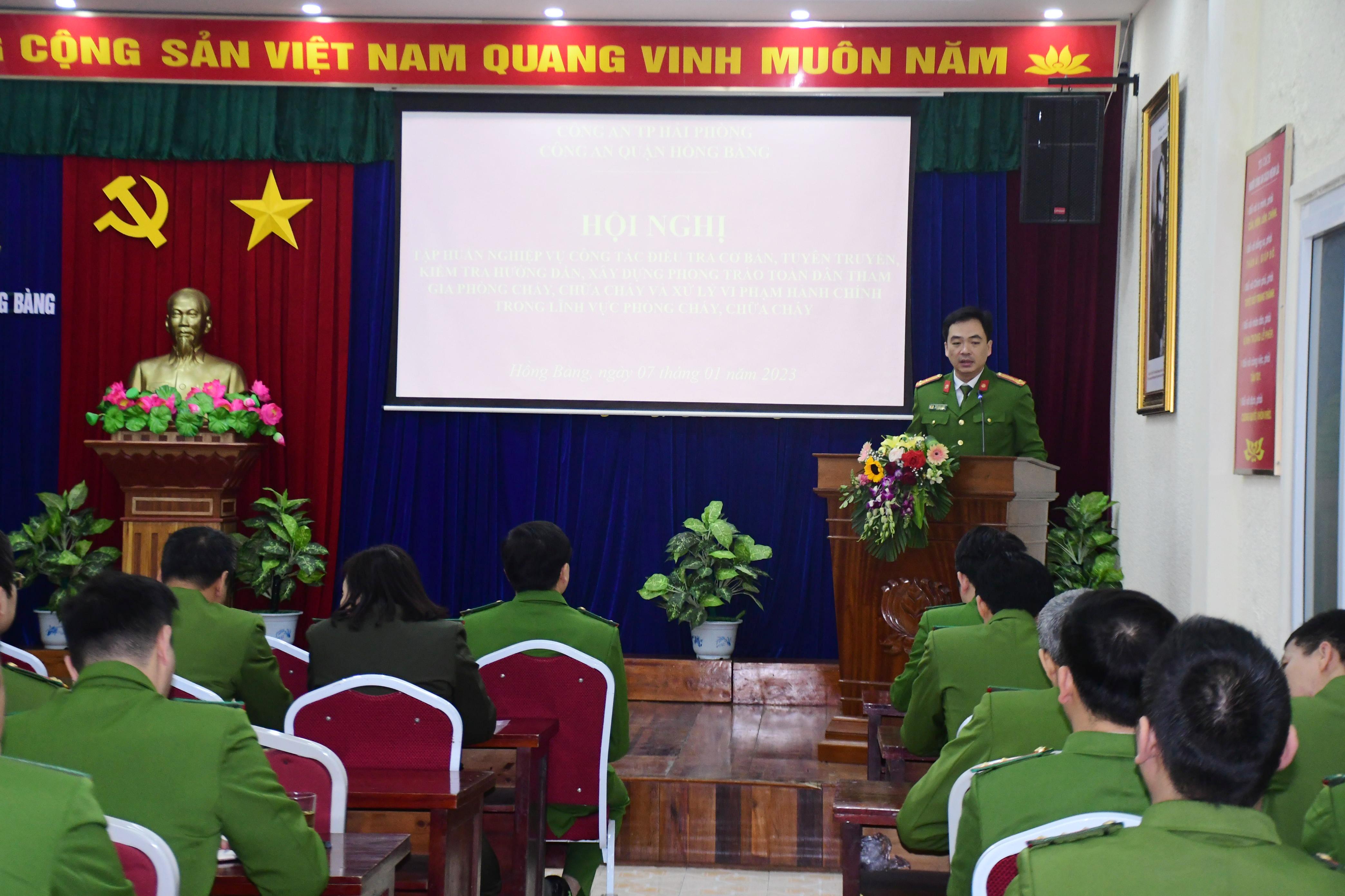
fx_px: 2522
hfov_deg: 29.9
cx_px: 672
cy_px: 448
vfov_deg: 20.2
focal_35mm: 68
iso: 2500
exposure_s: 1/200
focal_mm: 45
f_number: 4.5
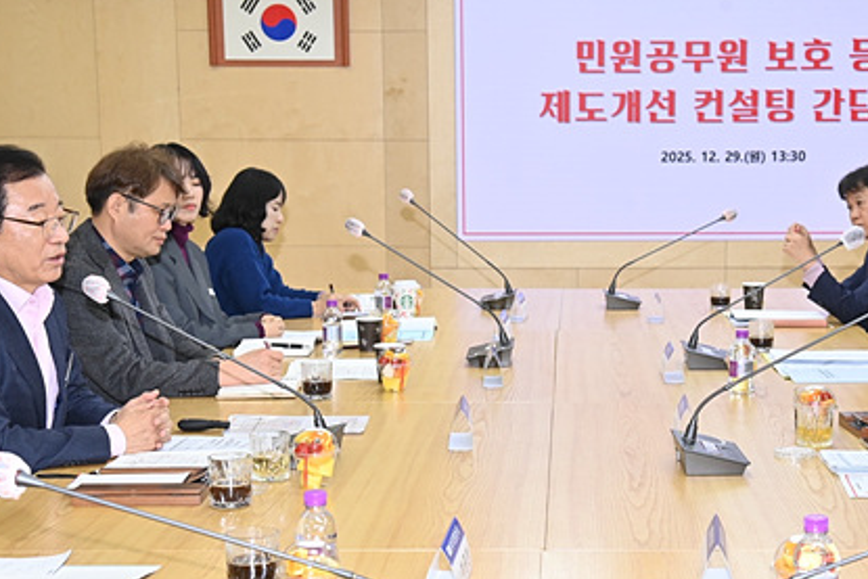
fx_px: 1785
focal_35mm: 74
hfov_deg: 27.2
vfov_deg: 18.4
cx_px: 556
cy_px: 365
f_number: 6.3
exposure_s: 1/160
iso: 800
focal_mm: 48
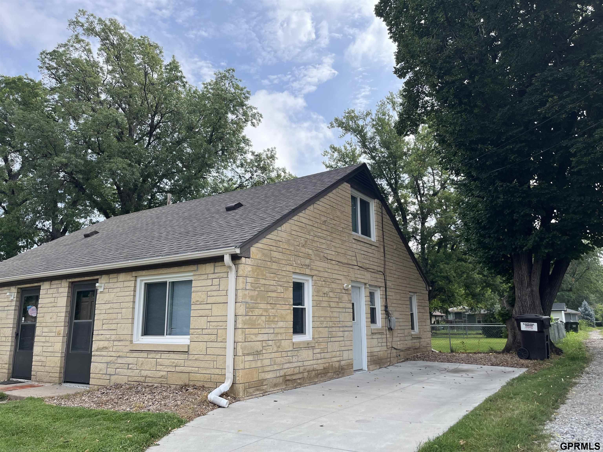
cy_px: 226
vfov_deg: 53.1
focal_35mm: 26
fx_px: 453
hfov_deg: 67.3
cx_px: 302
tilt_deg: +12.4
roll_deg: +1.0
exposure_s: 1/1957
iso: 50
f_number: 1.6
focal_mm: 5.1
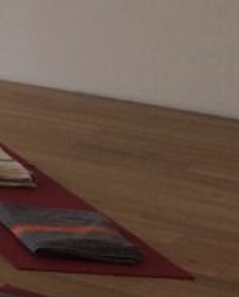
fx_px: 1358
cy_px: -93
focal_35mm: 154
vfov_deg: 12.1
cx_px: -557
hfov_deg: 8.1
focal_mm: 4.15
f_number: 2.2
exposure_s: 1/261
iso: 32
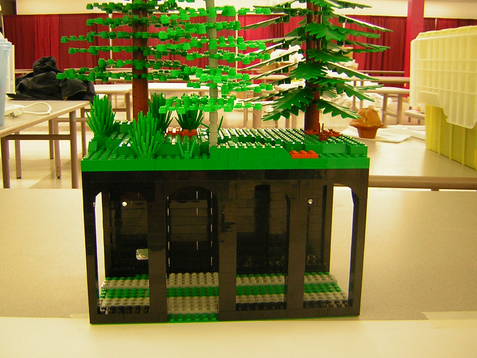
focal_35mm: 39
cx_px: 235
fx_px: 537
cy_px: 173
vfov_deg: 36.8
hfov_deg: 47.9
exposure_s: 1/5.5
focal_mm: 4.7
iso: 80
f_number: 2.6
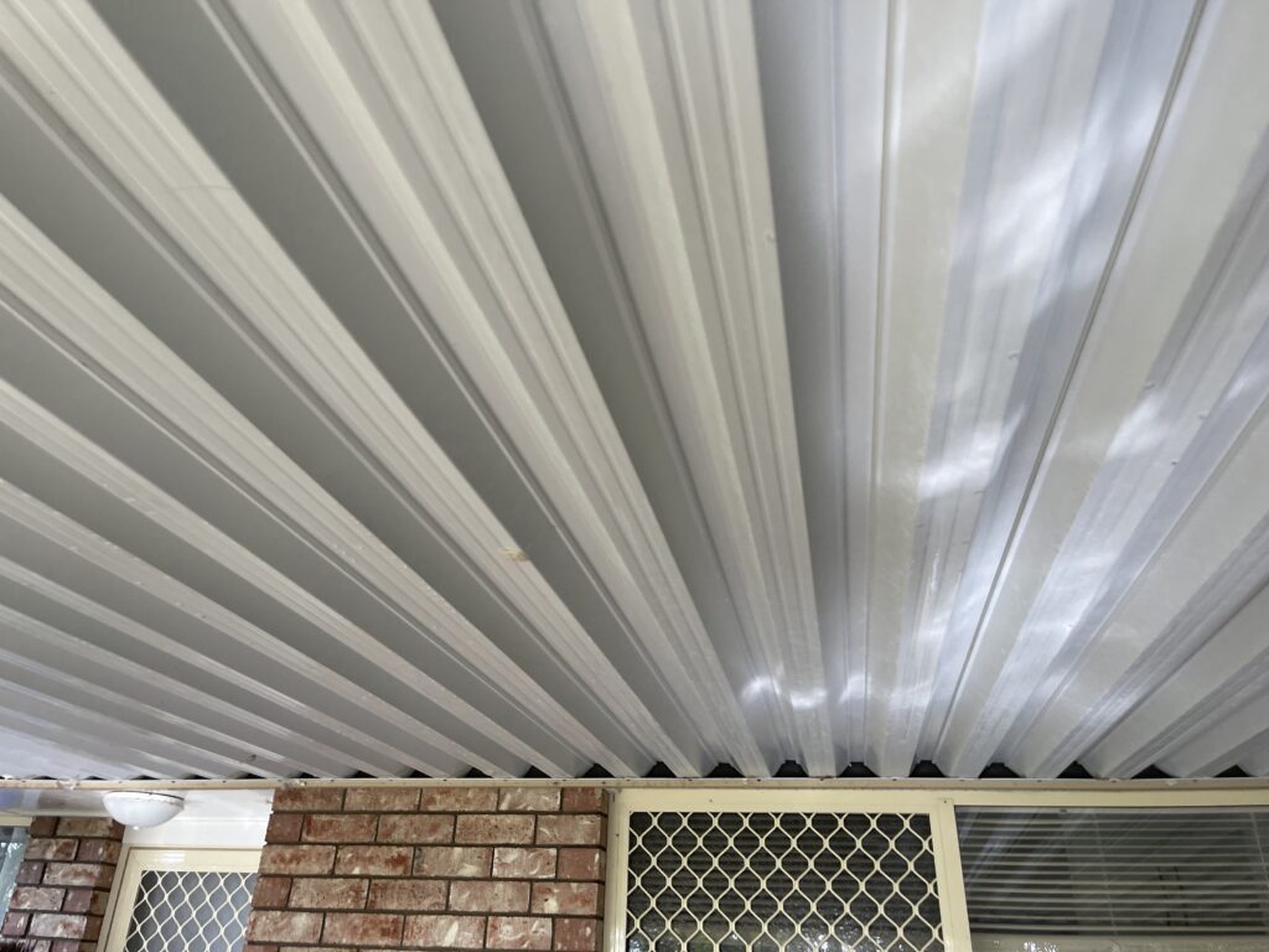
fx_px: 953
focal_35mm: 26
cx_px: 634
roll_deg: -2.8
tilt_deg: +27.6
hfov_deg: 67.3
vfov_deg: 53.1
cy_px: 476
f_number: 1.6
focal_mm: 5.1
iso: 125
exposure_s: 1/121
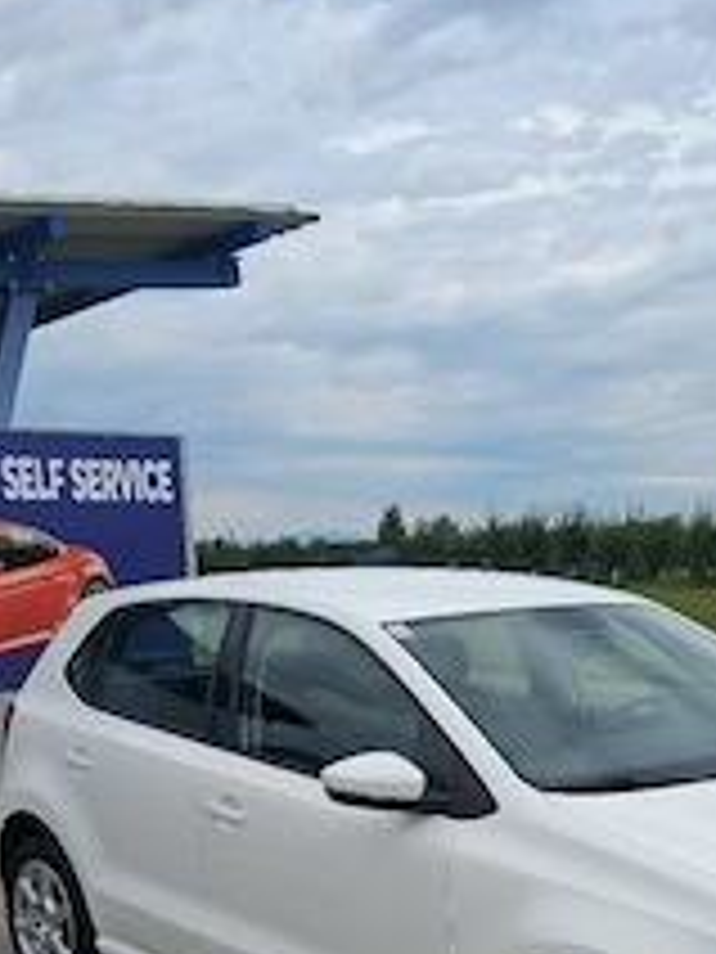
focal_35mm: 49
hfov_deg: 29.5
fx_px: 1351
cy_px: 837
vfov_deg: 36.7
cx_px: 455
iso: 25
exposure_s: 1/833
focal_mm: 3.98
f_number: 1.8
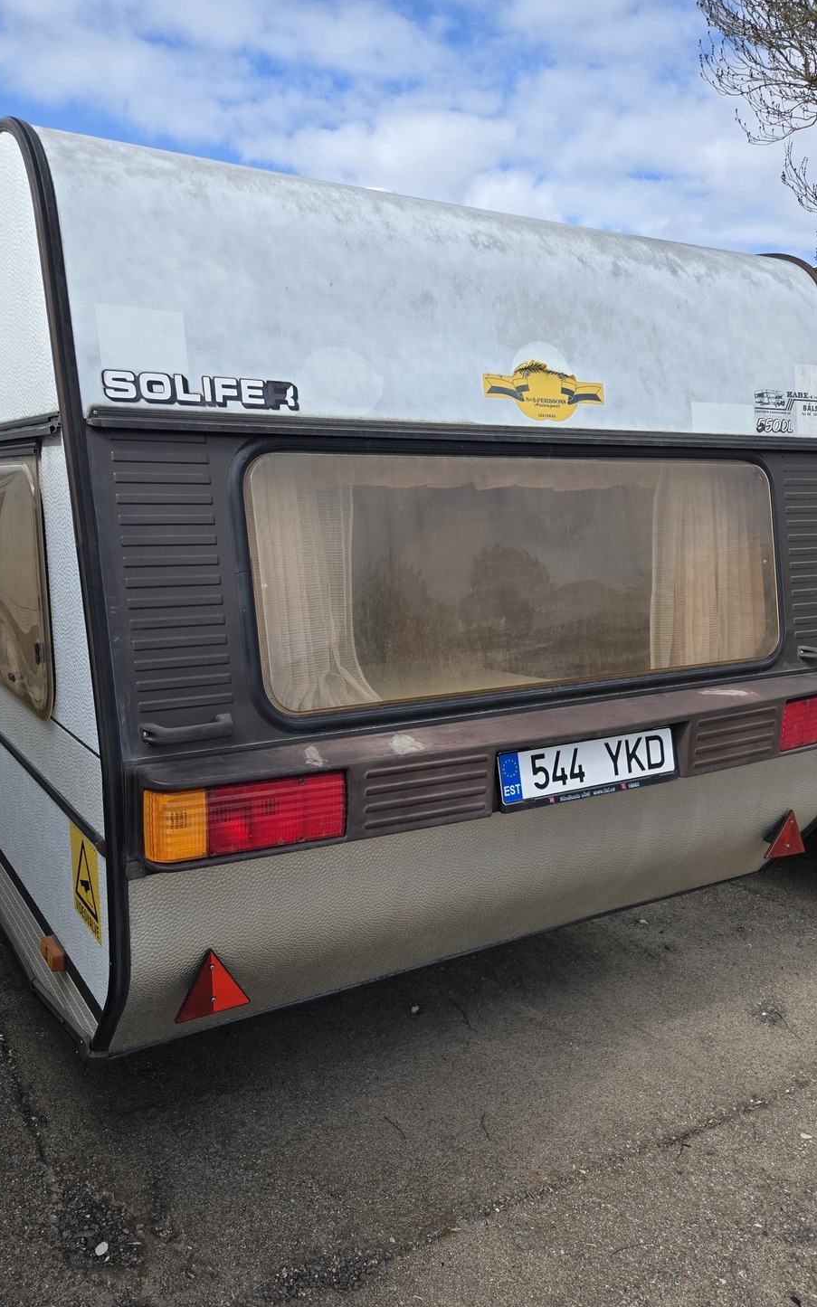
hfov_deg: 45.8
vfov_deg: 68.3
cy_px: 706
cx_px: 333
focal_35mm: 27
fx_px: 962
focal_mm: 5.4
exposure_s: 1/2921
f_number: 1.8
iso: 50
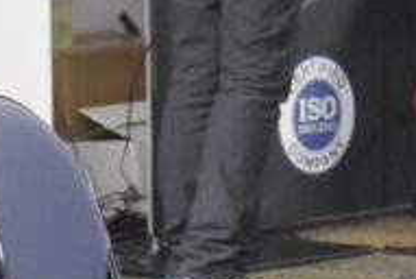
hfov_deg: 3.8
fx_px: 6203
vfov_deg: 2.6
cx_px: 1013
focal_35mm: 536
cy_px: -131
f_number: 9
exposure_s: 1/80
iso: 12800
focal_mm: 100
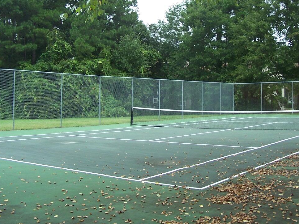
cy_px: 76
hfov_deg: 31.6
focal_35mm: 61
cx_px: 182
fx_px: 527
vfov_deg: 23.9
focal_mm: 6.3
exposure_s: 1/250
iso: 80
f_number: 2.8
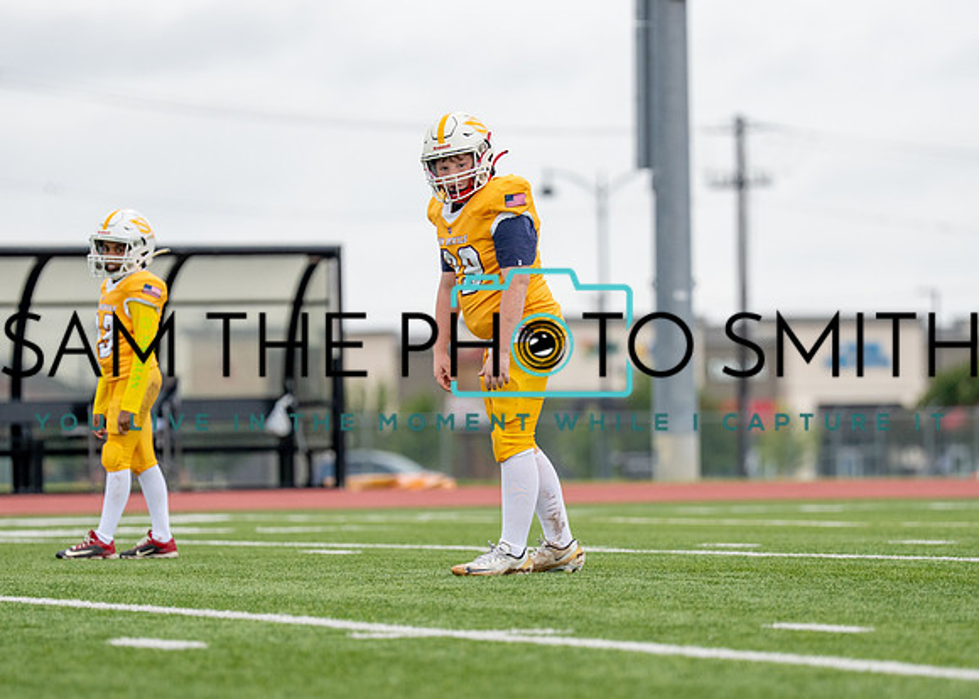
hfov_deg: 7.0
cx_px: 529
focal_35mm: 287
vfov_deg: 5.0
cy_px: 442
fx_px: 7978
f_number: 2.8
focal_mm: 178
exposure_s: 1/2000
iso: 500
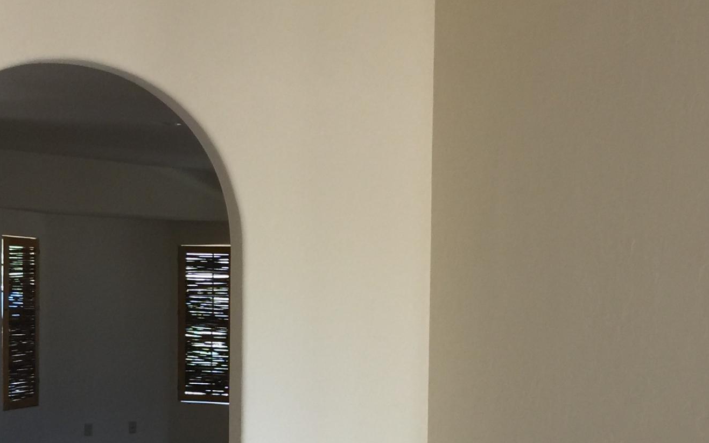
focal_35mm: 70
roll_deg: -1.0
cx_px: 557
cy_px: 353
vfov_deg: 18.4
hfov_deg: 28.8
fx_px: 1353
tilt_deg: -0.7
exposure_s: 1/15
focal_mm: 4.15
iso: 32
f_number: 2.2
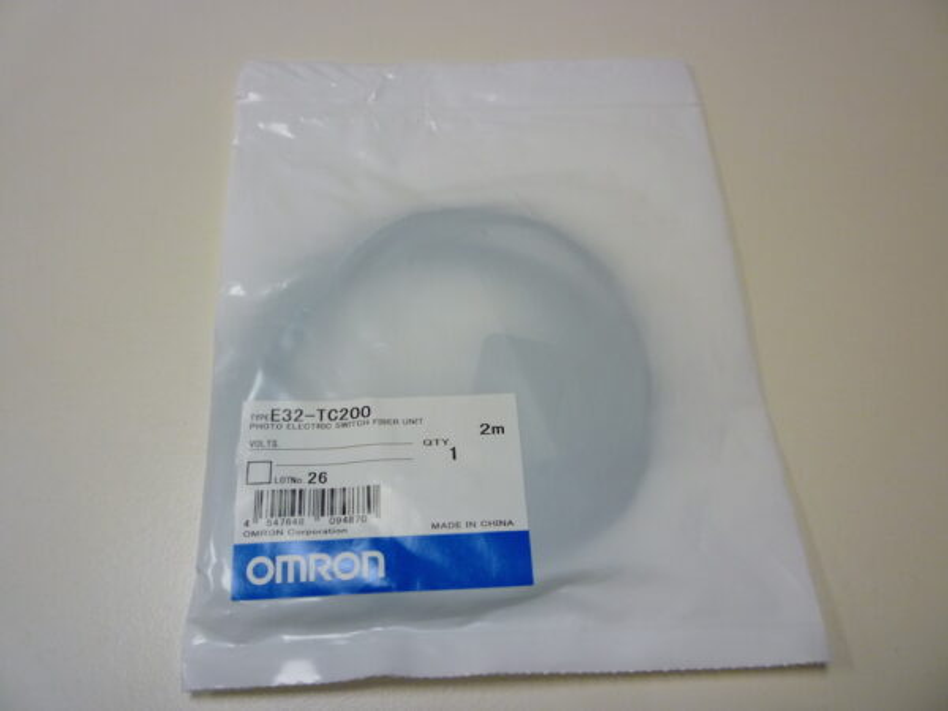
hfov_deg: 61.7
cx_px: 474
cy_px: 356
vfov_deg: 48.2
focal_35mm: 29
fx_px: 794
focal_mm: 5.2
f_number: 3.3
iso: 250
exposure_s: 1/30
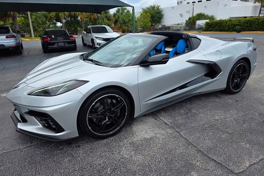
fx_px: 176
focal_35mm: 24
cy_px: 82
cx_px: 132
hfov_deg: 73.8
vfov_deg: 53.1
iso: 80
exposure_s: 1/3637
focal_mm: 6.3
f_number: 1.7
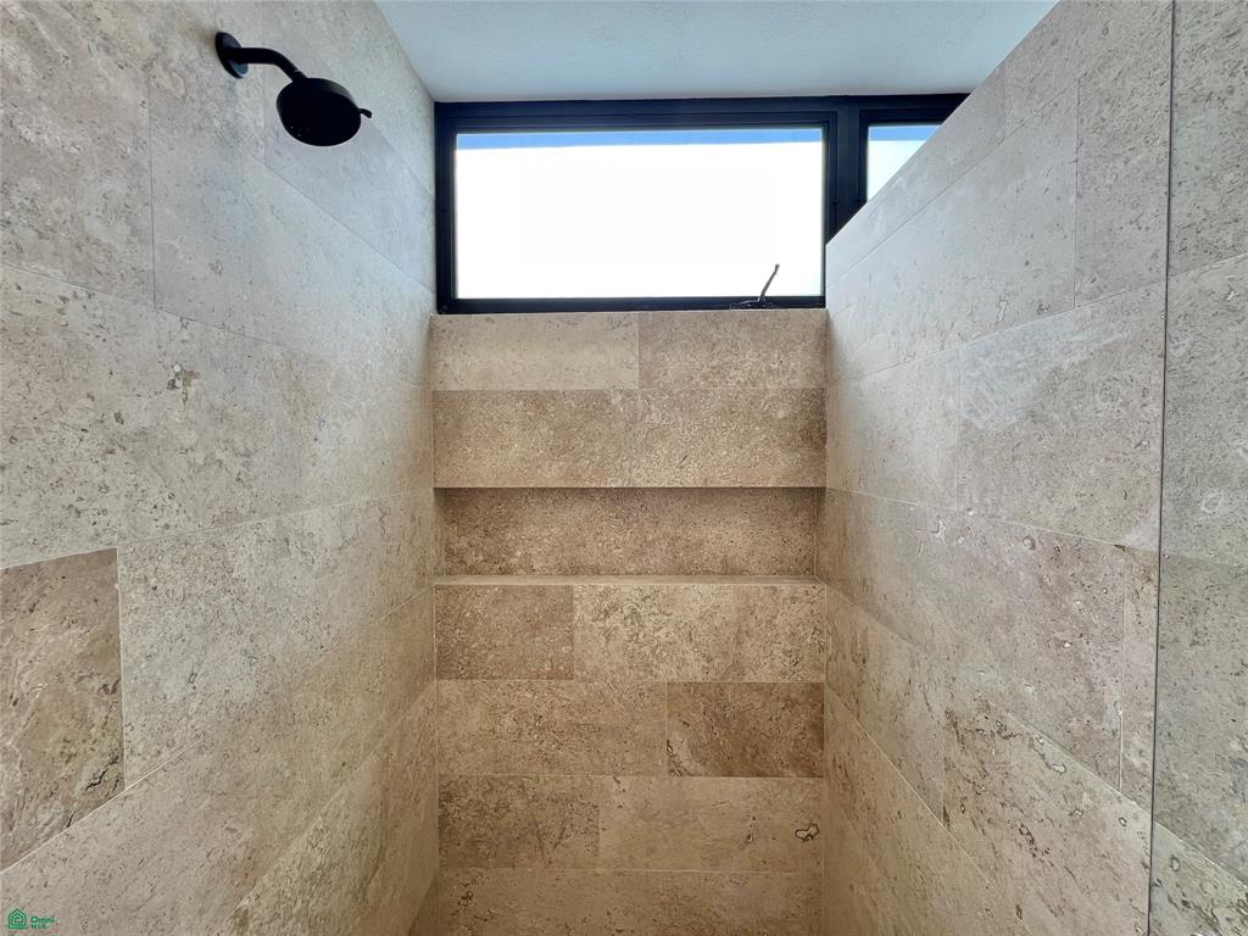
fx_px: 469
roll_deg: -0.1
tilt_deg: -1.7
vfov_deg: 89.9
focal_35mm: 13
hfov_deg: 106.2
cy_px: 468
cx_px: 624
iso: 32
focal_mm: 1.57
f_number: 1.8
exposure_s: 1/129
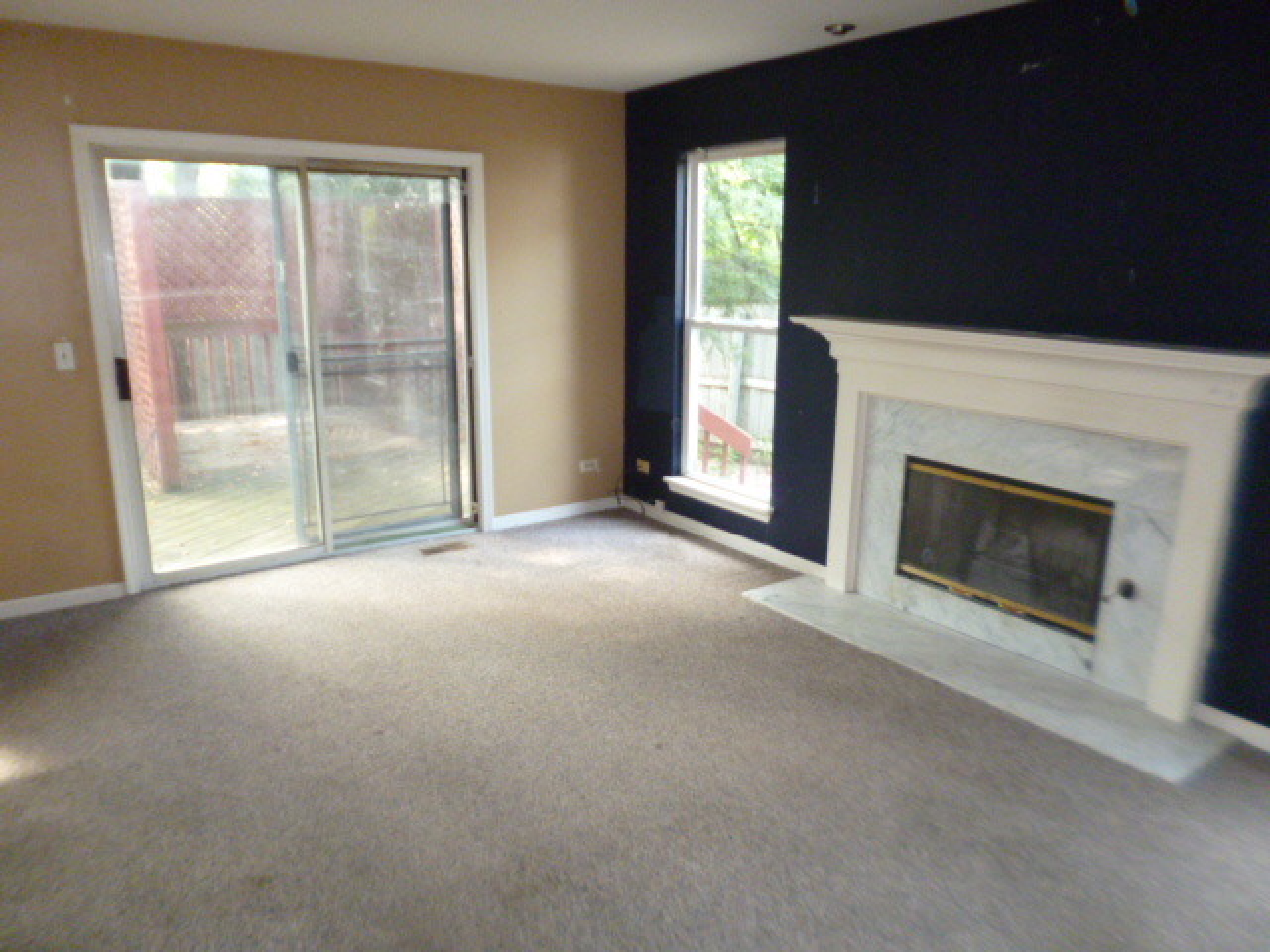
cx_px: 635
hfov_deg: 71.6
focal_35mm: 24
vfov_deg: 56.8
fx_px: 881
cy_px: 476
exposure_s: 1/60
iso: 500
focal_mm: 4.3
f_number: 2.5
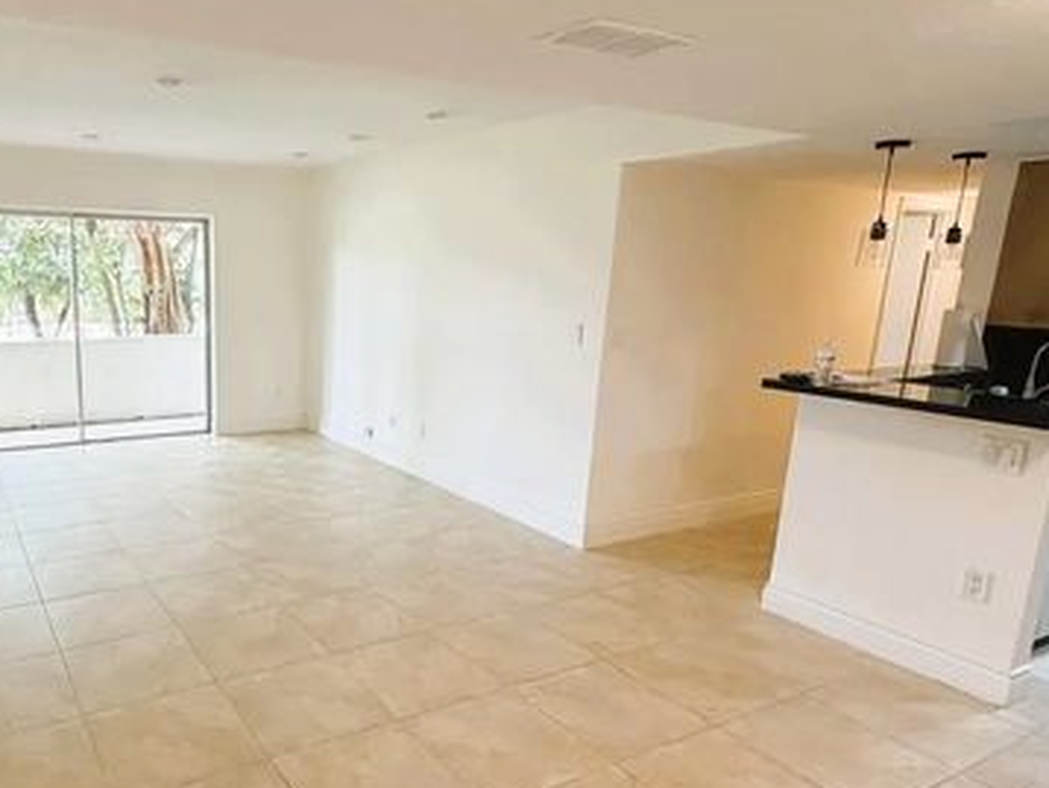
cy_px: 431
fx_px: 758
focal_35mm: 25
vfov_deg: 54.8
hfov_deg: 66.4
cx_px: 308
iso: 200
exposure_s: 1/120
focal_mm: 2.22
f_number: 2.2
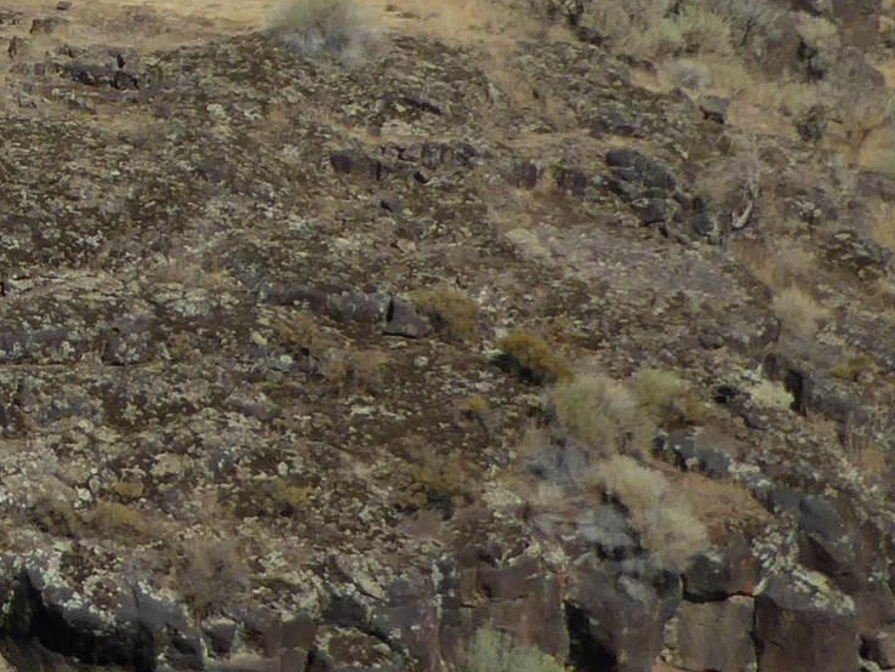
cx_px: -348
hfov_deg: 17.4
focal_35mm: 104
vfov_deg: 13.8
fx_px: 2690
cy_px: -149
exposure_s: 1/1600
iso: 100
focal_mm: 4.3
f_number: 3.5
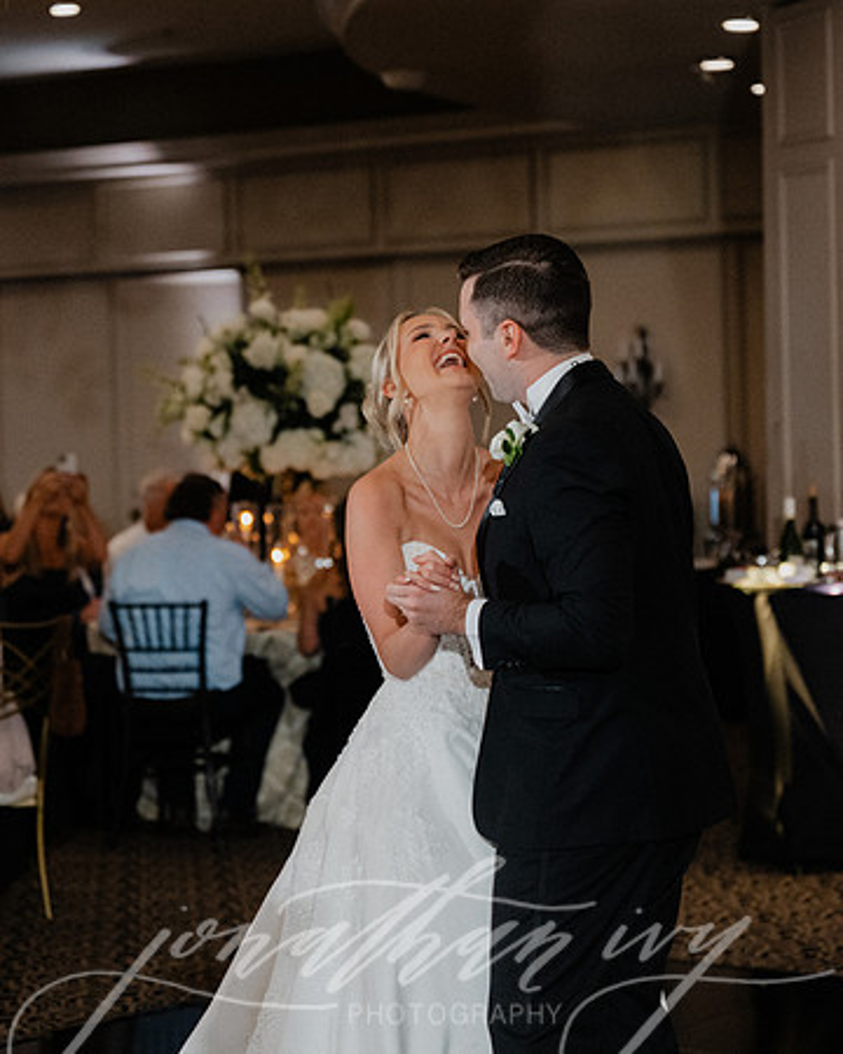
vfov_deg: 18.9
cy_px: 514
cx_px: 417
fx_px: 3163
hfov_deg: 15.2
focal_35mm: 101
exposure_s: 1/160
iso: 2500
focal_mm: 70
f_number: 2.8
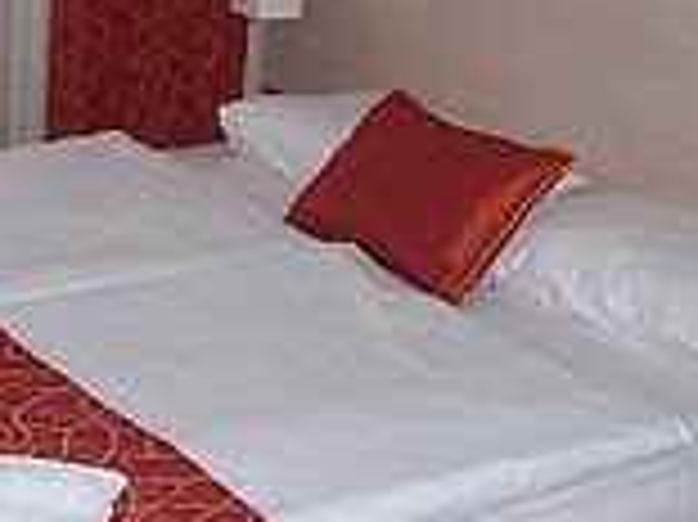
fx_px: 1773
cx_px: 320
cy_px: 153
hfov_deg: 22.3
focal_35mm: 88
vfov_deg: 16.7
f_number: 2.7
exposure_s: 1/60
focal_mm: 5.6
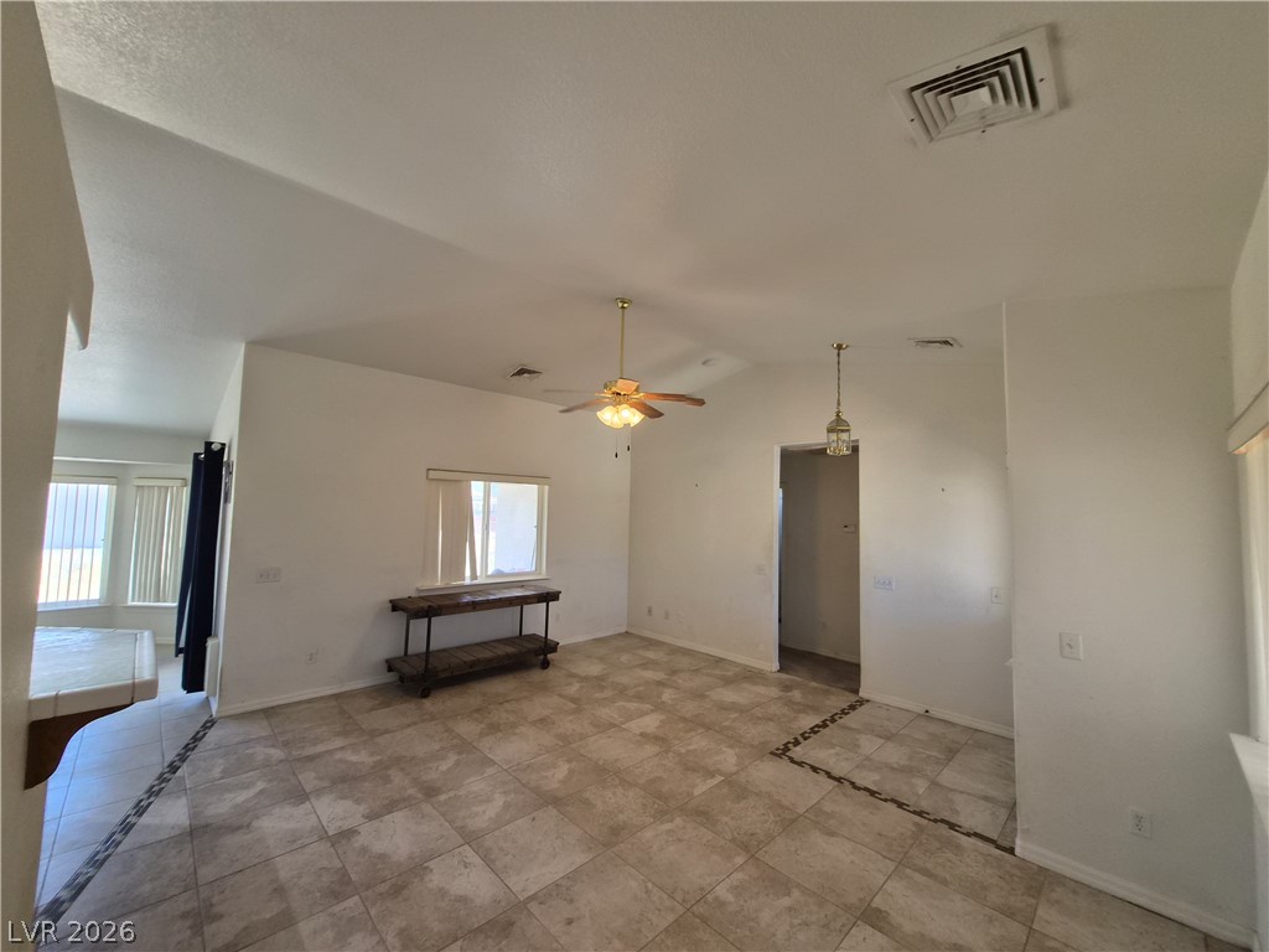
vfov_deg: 89.9
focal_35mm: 13
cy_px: 476
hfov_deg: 106.2
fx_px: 477
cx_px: 634
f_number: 2.2
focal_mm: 1.7
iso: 64
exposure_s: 1/60
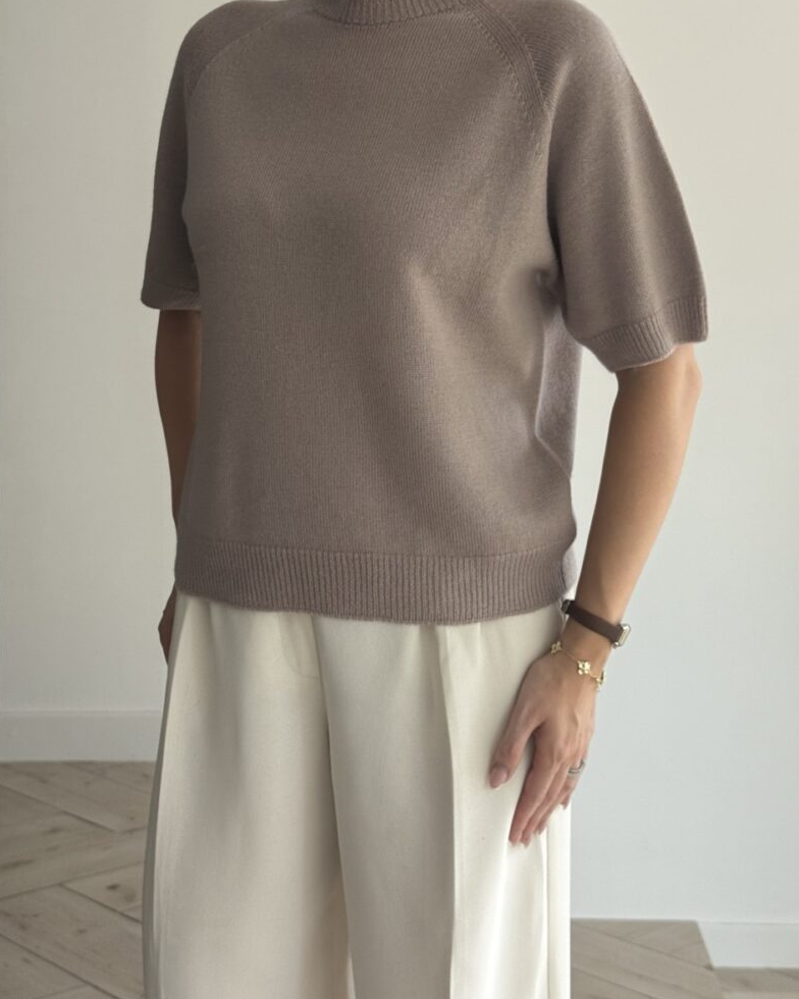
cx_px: 404
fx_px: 1508
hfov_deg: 29.7
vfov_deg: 36.6
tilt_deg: -2.6
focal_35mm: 51
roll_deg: +0.6
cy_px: 476
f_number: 1.78
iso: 100
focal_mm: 6.76
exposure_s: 1/84
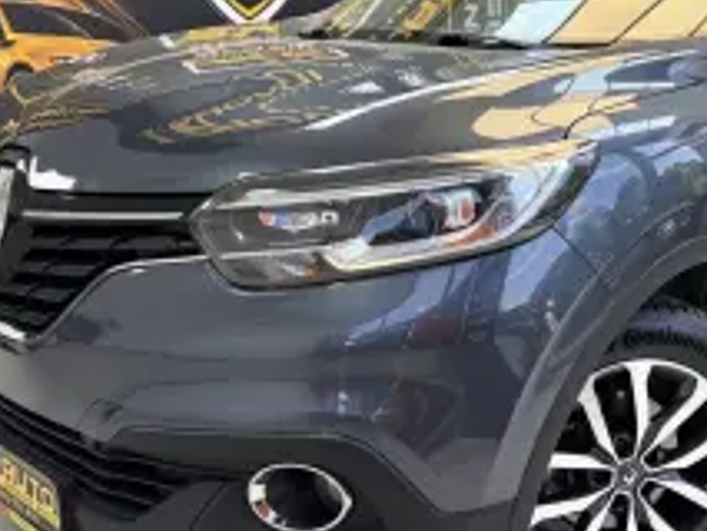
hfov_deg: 42.4
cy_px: 275
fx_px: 899
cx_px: 468
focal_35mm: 44
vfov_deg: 32.9
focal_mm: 5.96
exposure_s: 1/150
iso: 125
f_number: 1.6
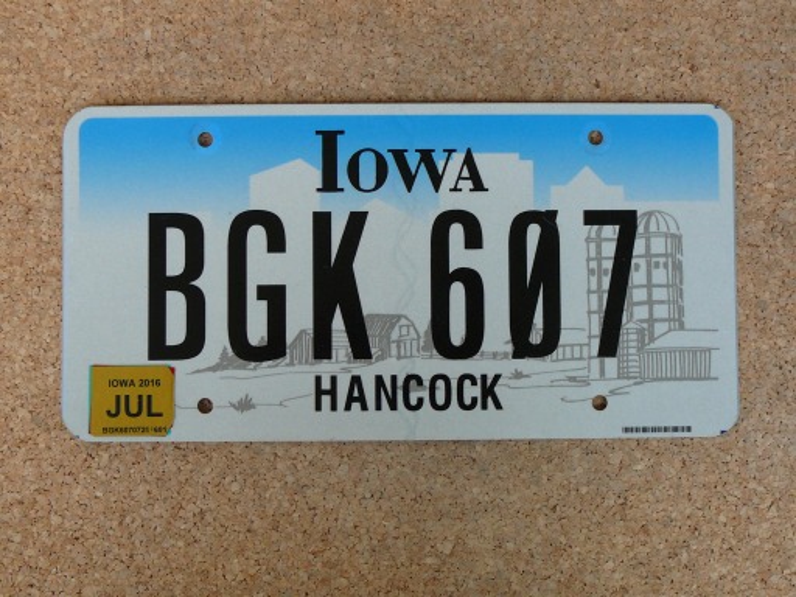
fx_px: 1035
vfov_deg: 32.2
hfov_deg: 42.1
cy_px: 298
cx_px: 398
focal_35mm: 45
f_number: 3.2
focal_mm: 6.7
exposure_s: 1/50
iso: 100
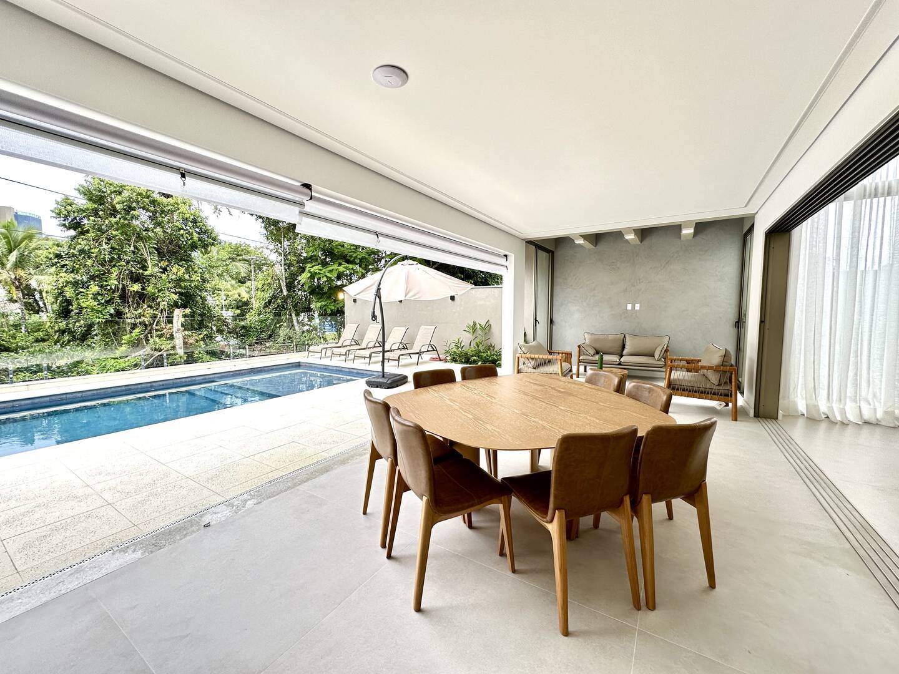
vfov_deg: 85.7
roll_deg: -0.3
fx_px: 364
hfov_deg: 102.1
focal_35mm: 14
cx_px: 450
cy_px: 337
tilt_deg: -2.9
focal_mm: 2.22
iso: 40
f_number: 2.2
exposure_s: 1/178
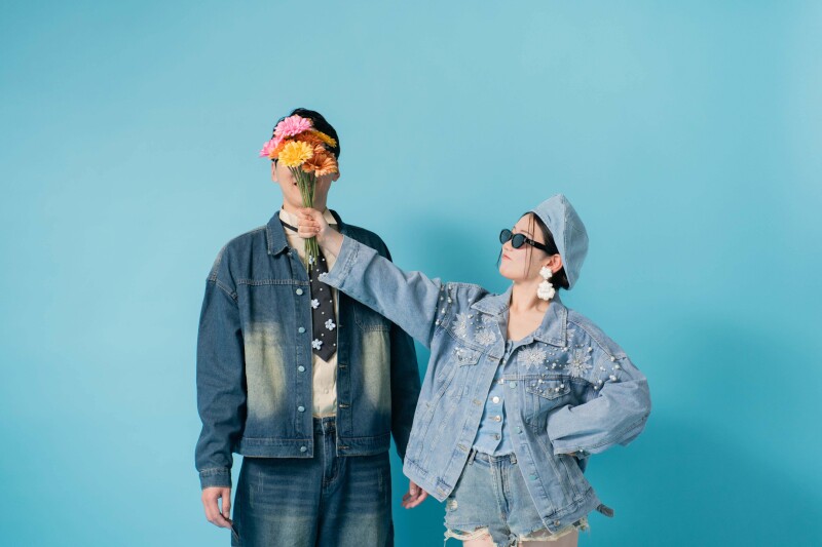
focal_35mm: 75
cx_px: 411
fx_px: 1712
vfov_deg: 18.2
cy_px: 274
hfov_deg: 27.0
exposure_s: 1/160
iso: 640
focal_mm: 75
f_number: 2.8
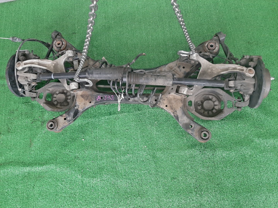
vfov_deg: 53.1
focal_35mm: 26
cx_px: 139
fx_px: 209
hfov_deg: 67.3
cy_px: 104
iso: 200
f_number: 1.7
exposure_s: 1/50
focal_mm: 3.93
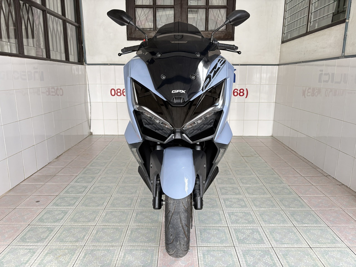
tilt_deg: -11.7
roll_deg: -0.2
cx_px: 178
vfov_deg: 53.1
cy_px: 134
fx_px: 267
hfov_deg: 67.3
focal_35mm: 26
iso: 125
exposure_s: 1/75
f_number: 1.6
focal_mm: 5.96
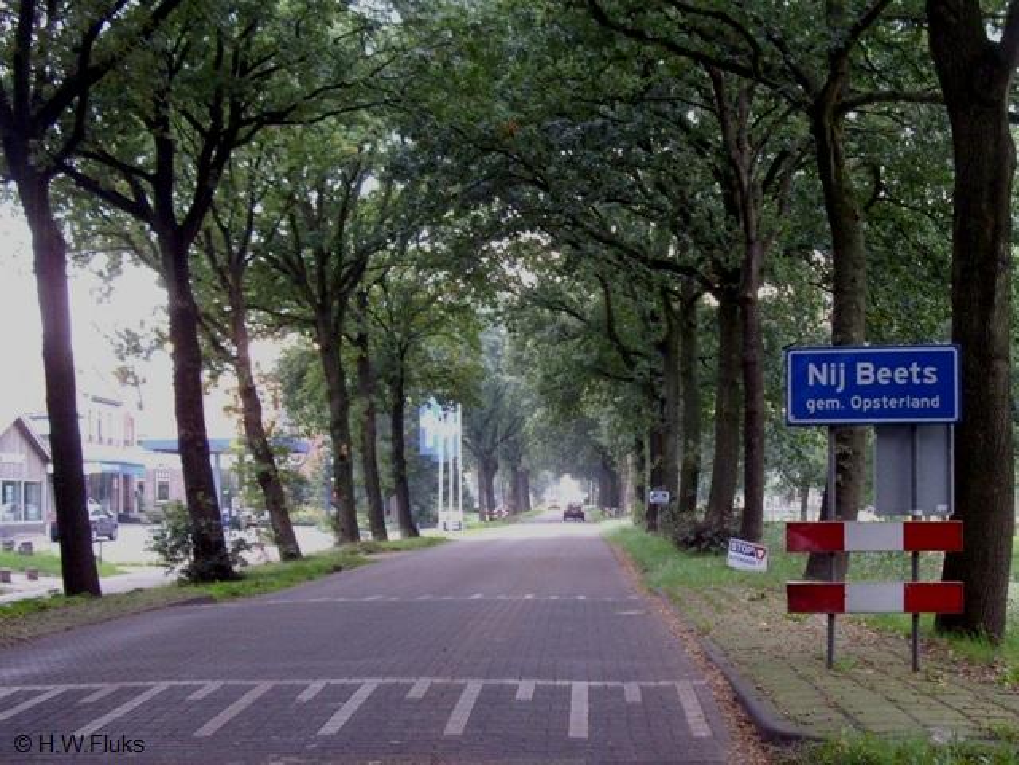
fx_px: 1119
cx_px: 510
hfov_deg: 49.0
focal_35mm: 38
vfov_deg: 37.7
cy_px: 382
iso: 400
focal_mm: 7.9
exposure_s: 1/20
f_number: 2.8
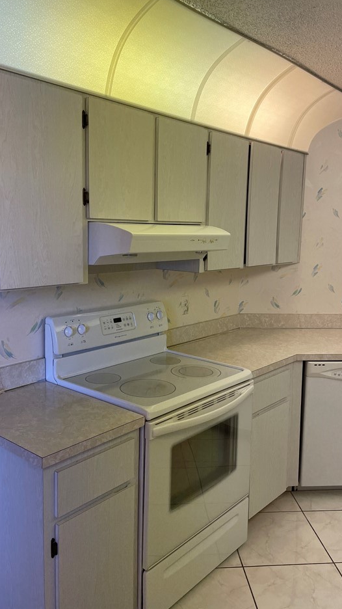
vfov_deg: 62.6
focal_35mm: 31
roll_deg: -0.4
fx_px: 500
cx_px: 177
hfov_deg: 37.7
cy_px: 292
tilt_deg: -7.3
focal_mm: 4.2
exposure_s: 1/120
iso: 40
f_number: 1.6
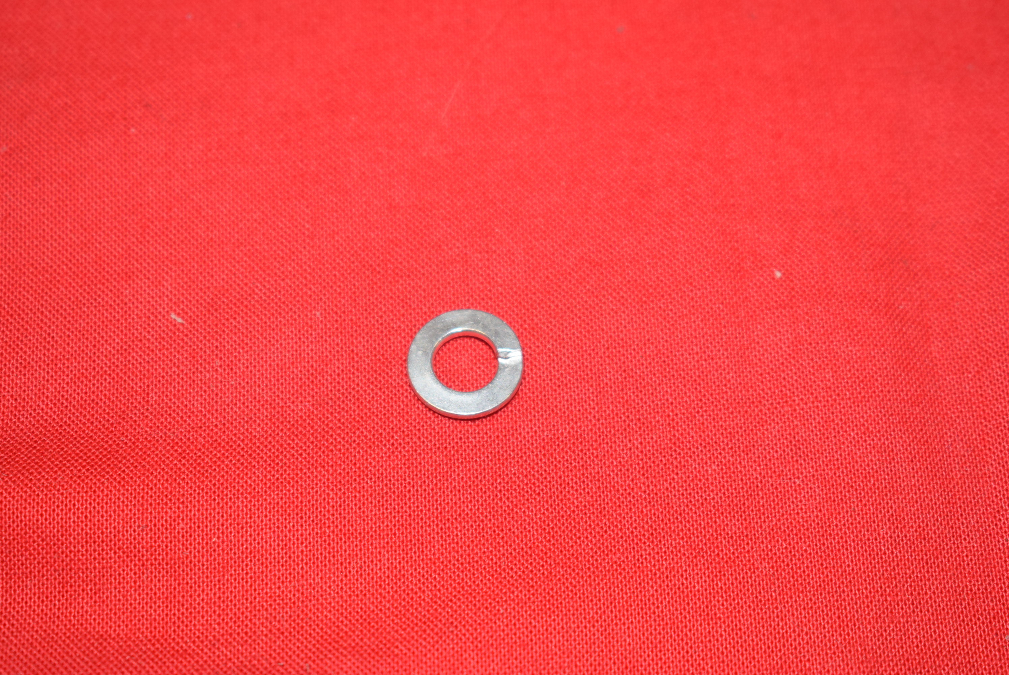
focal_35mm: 78
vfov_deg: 17.5
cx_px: 504
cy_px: 338
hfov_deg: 26.0
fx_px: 2188
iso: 500
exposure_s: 1/60
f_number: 5.6
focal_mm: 52
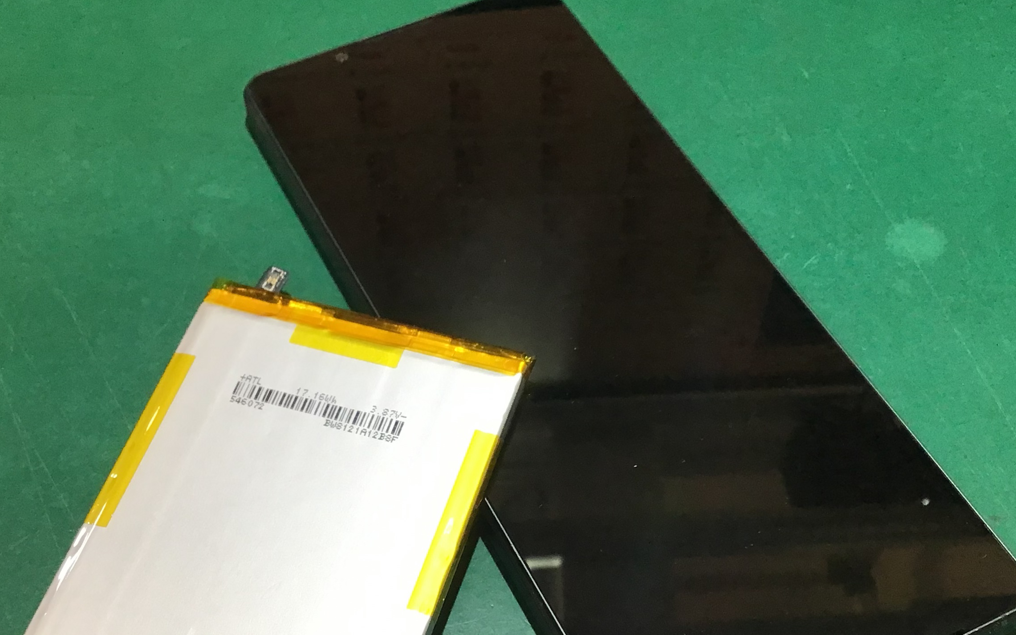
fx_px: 1301
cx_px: 464
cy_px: 451
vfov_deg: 27.2
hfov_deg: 42.6
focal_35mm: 47
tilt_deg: -57.0
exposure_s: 1/30
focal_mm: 3.3
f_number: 2.4
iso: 32
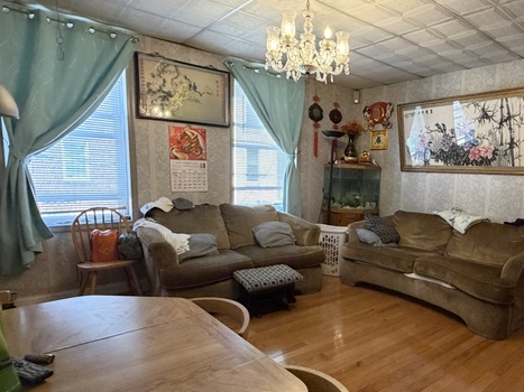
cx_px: 365
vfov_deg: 56.7
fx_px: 363
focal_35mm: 24
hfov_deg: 68.8
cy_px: 216
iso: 400
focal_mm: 2.22
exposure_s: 1/60
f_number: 2.2
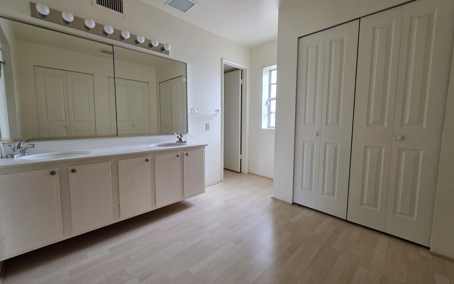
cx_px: 230
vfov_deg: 78.6
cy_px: 139
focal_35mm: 14
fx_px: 173
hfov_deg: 105.3
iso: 160
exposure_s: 1/120
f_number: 1.9
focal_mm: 2.2
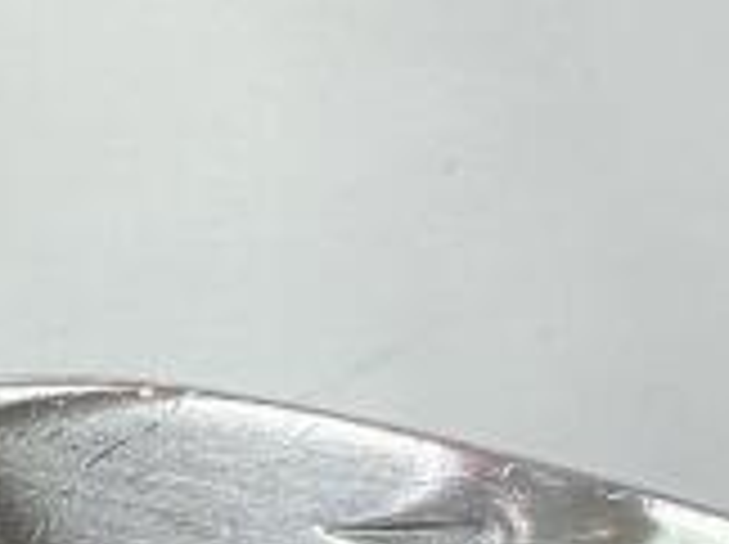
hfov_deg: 6.3
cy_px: 1398
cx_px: -544
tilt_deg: -67.2
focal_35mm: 309
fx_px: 6498
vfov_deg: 4.7
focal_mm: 6
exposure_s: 1/120
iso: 125
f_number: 2
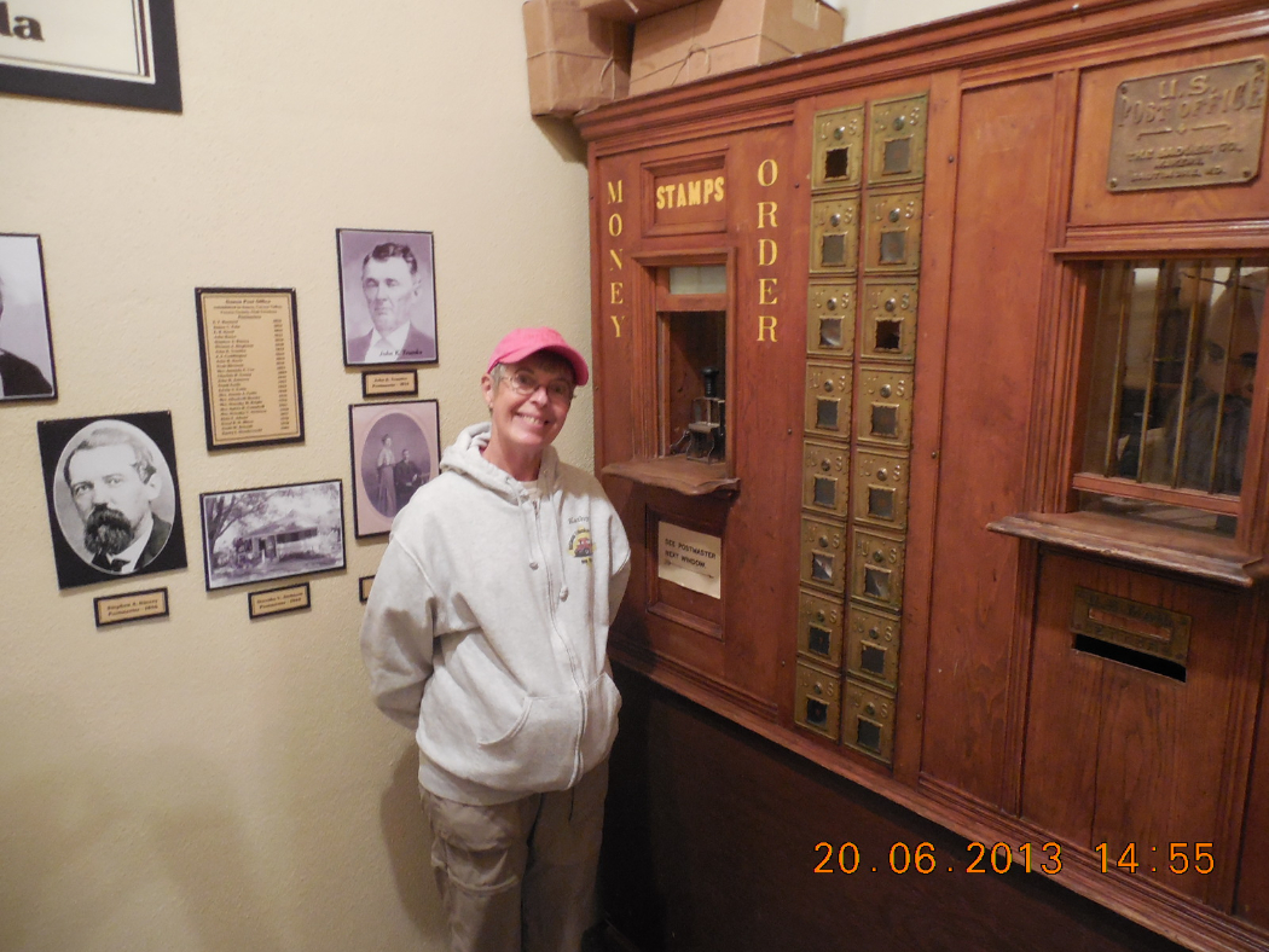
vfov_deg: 54.9
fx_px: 917
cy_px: 476
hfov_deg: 69.4
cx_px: 634
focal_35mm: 25
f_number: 3.3
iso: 640
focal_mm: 4.5
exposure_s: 1/8
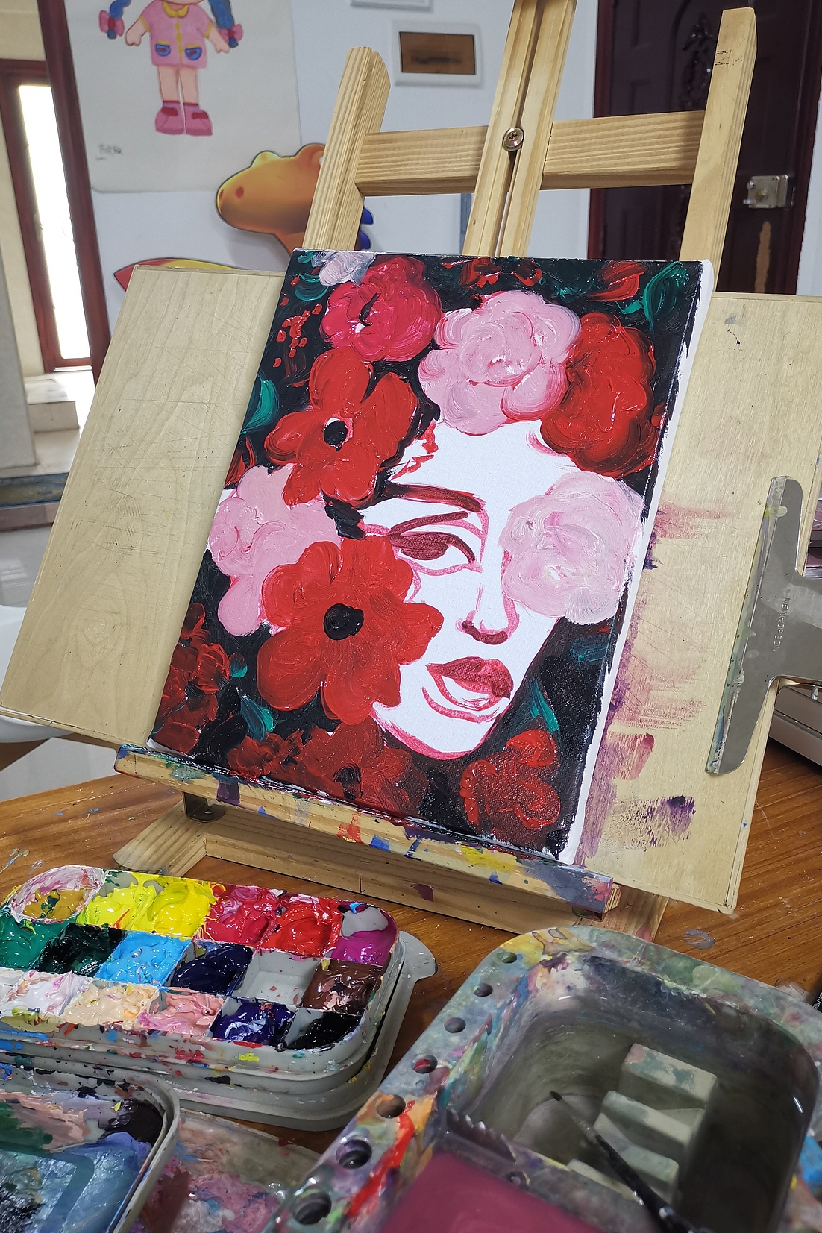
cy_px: 627
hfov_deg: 44.9
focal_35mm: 29
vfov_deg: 63.7
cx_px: 454
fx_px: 993
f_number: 1.8
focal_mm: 4.75
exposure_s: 1/36
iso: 200
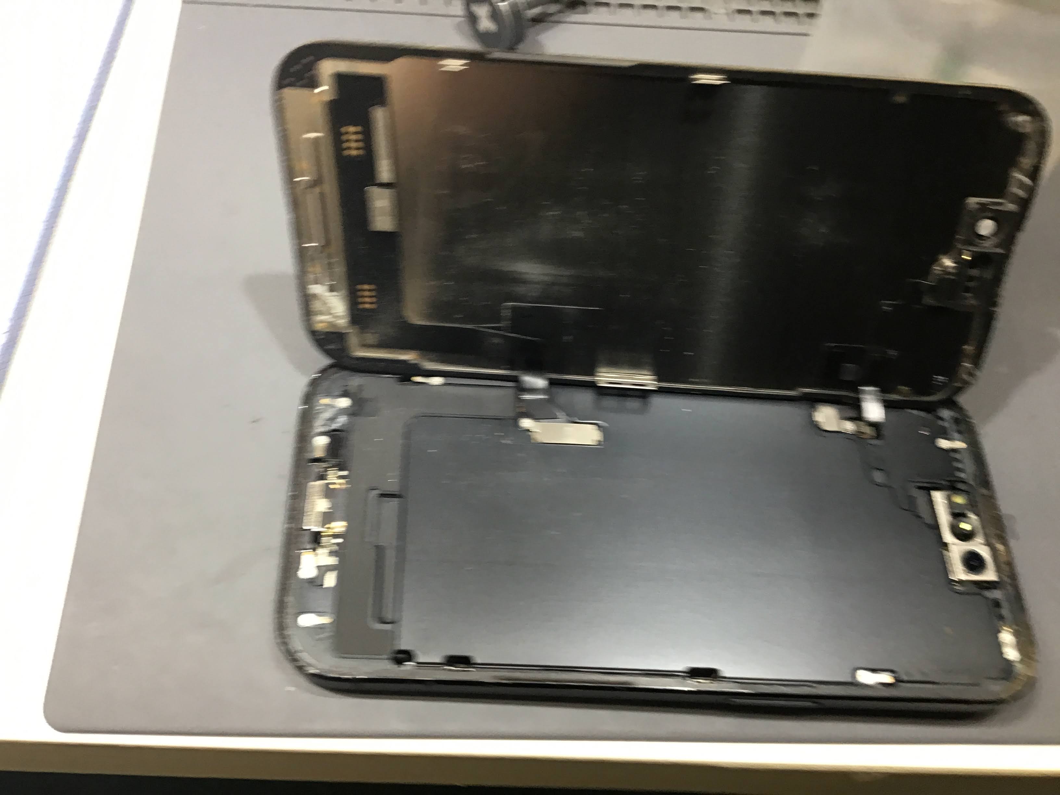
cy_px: 398
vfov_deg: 45.4
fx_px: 949
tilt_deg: -69.5
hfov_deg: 58.4
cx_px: 530
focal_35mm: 31
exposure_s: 1/30
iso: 40
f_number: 2.4
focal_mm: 3.3
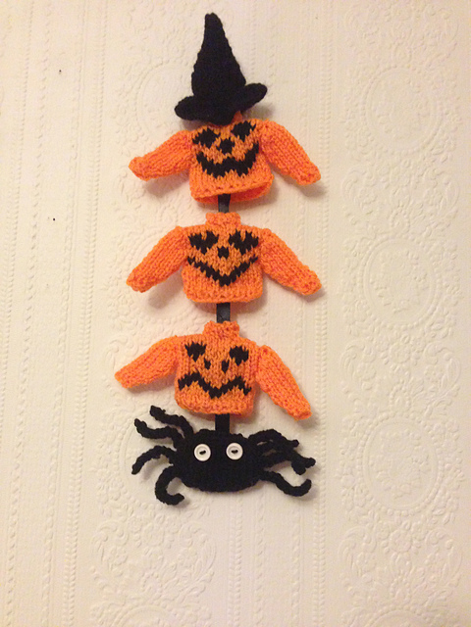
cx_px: 236
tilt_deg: +5.0
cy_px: 314
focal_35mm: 33
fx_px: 599
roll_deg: -1.2
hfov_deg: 42.9
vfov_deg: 55.4
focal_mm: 4.12
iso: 400
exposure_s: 1/15
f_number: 2.4
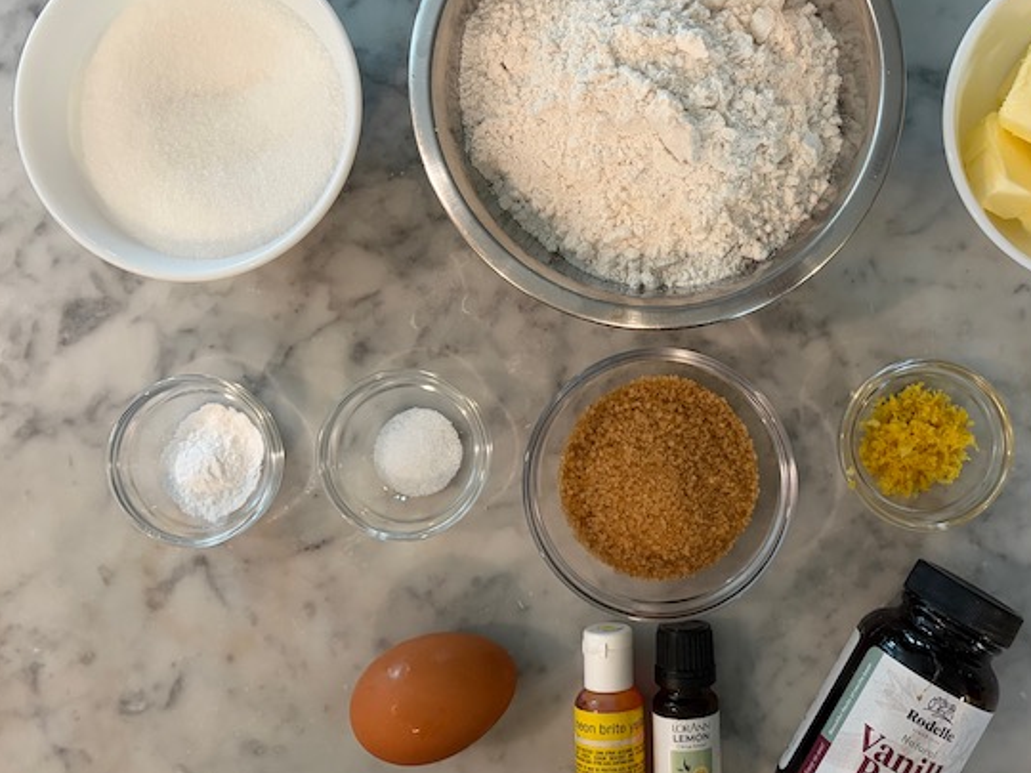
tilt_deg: -88.6
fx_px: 1102
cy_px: 344
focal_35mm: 37
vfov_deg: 38.6
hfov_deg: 49.5
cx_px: 661
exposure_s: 1/60
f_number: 1.6
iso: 320
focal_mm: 5.96
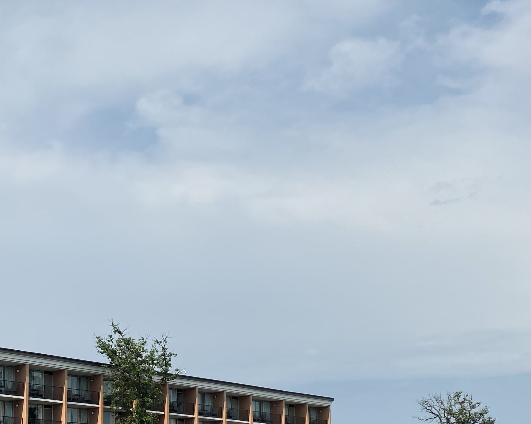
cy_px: 368
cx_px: 104
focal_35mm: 59
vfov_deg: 25.1
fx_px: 927
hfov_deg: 31.1
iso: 32
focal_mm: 4.25
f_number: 1.8
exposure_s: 1/4608
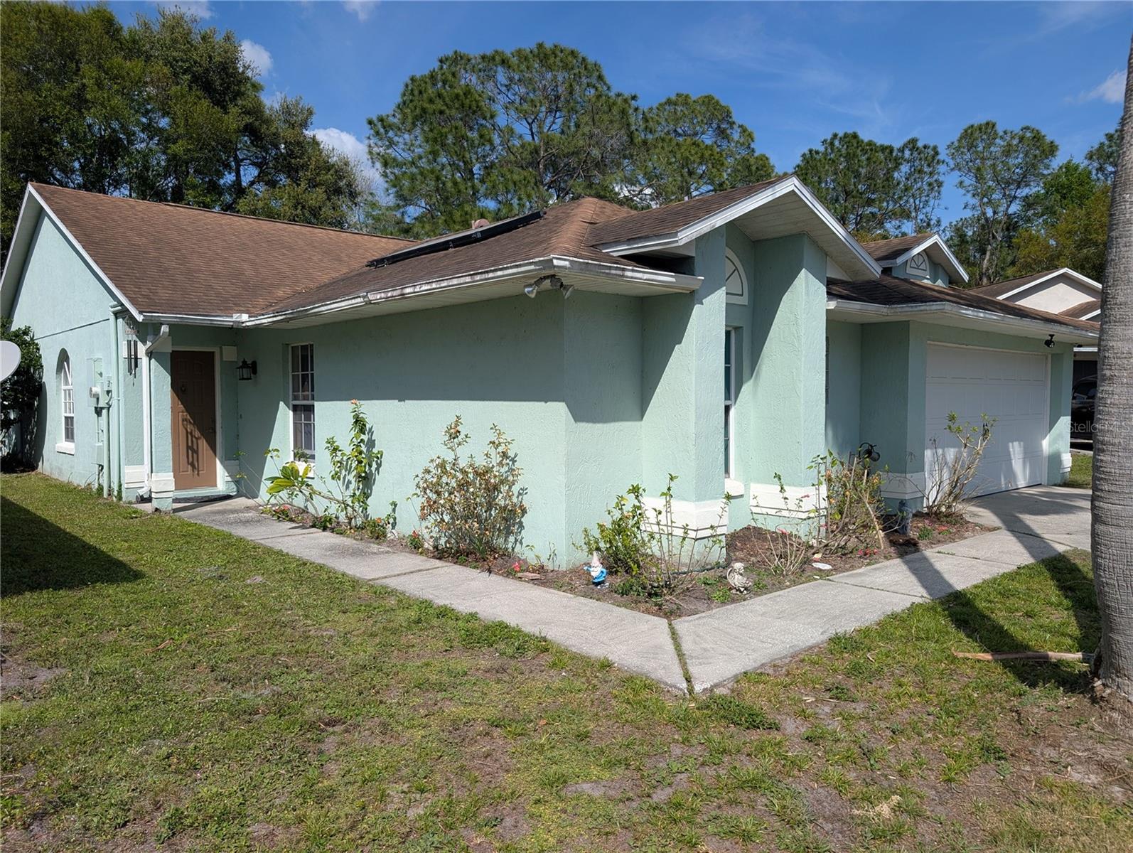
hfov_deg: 71.5
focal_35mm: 24
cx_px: 566
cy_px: 426
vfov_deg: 56.9
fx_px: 787
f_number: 1.68
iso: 21
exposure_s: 1/1484
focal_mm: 6.9
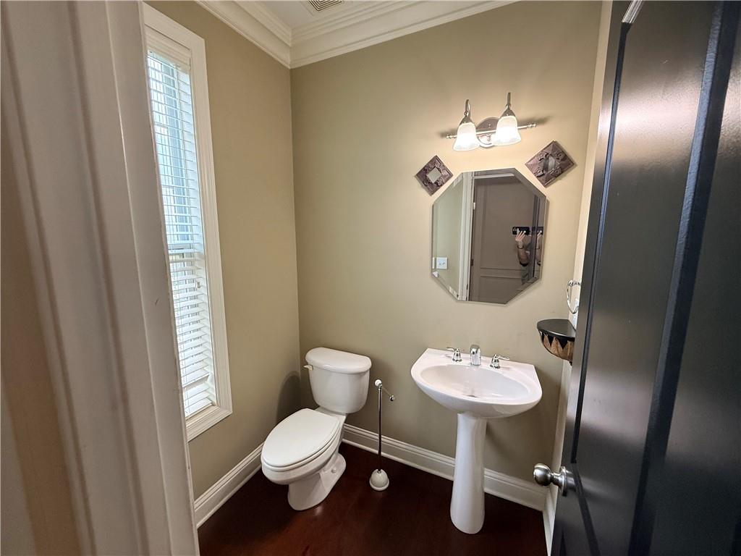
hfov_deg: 102.1
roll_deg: +0.0
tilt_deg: -7.7
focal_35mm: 14
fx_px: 300
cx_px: 370
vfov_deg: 85.7
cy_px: 278
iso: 250
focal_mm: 2.22
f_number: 2.2
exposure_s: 1/60
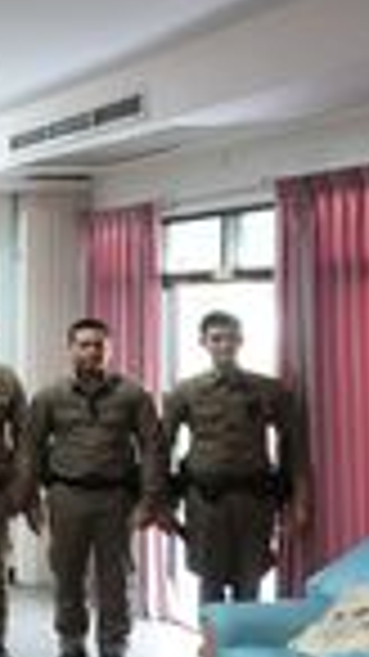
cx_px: -504
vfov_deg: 30.6
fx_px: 1202
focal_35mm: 69
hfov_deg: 13.2
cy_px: 344
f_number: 5.6
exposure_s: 1/40
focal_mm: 16
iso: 2000
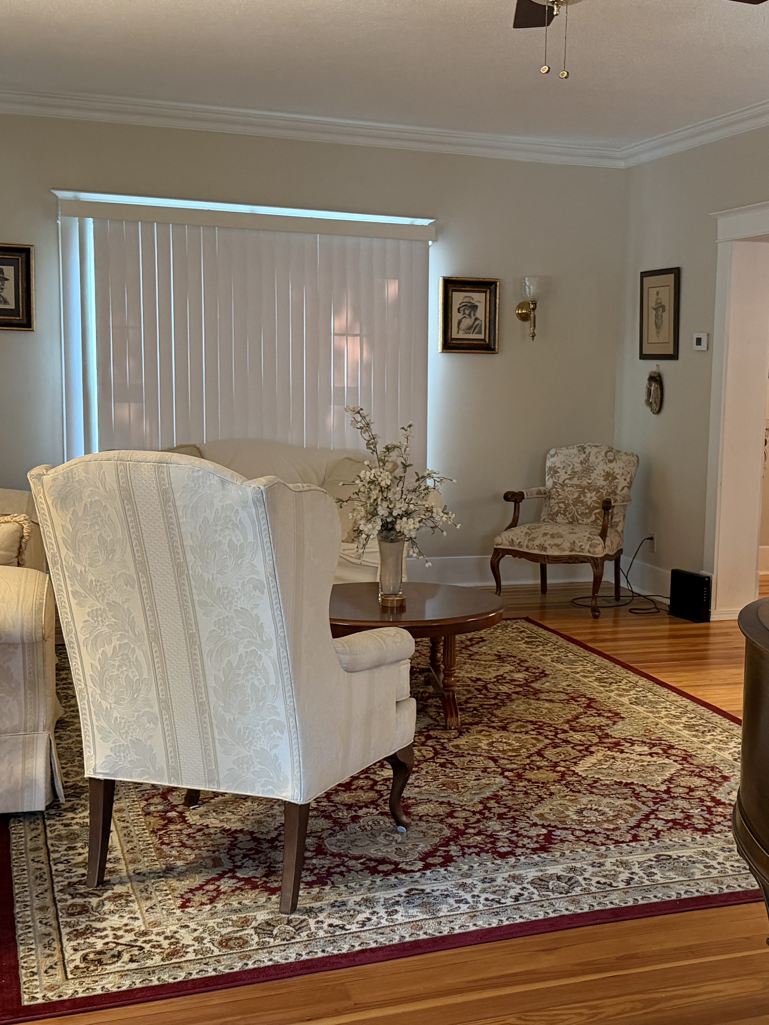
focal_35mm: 43
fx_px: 1274
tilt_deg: -6.9
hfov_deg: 33.3
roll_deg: -1.4
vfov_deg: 43.8
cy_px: 504
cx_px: 521
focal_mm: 6.76
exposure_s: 1/60
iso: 400
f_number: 1.78
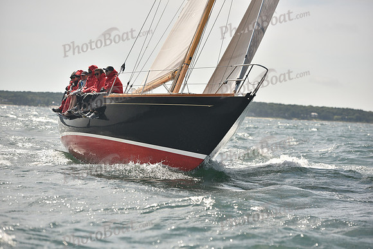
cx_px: 186
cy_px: 124
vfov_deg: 10.6
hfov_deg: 15.8
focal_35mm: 130
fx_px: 1347
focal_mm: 130
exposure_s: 1/2000
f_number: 4.5
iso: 320
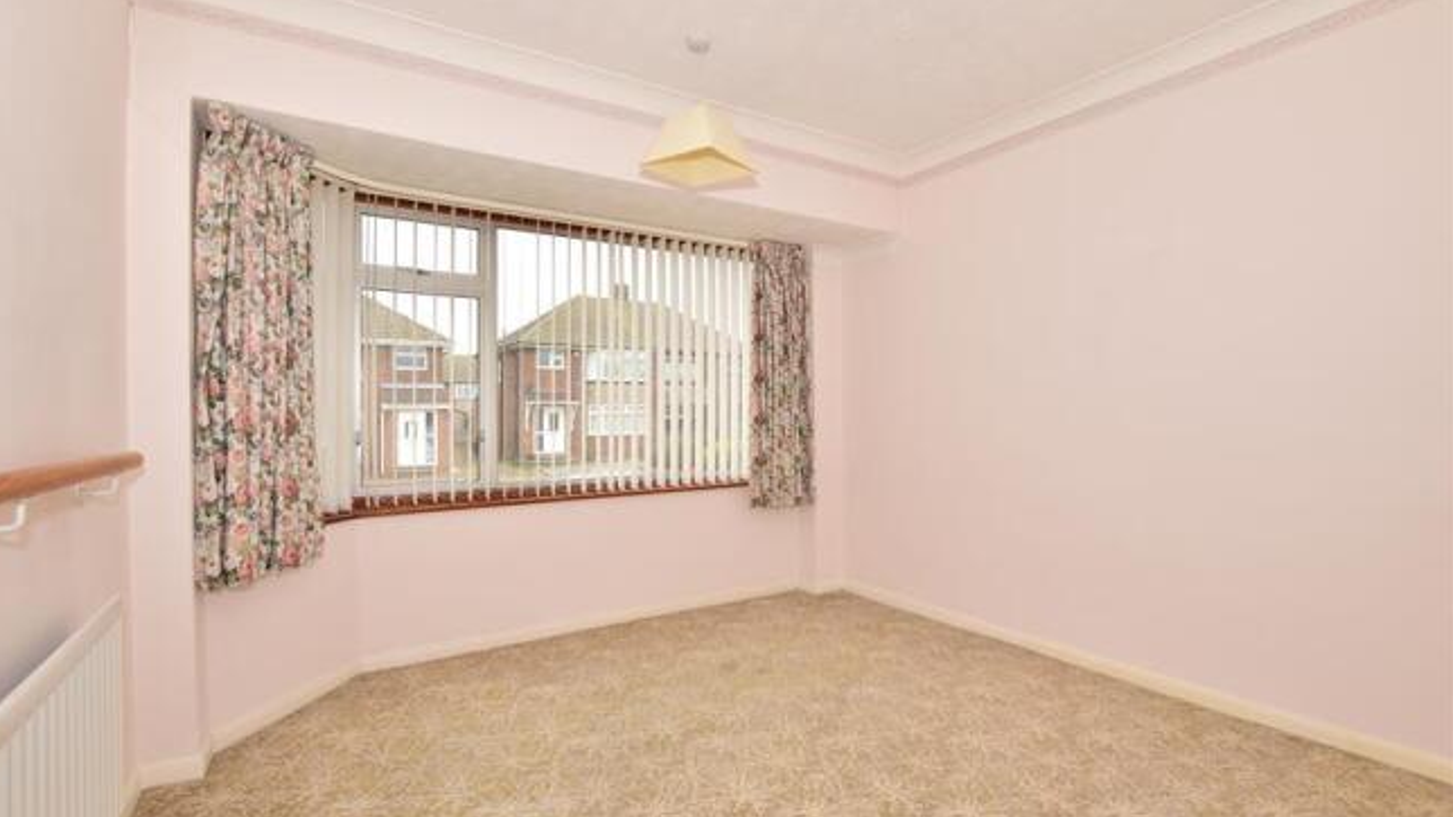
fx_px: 616
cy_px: 412
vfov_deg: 67.1
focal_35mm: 16
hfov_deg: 99.4
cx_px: 715
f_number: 8
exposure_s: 1/200
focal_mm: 10
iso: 400
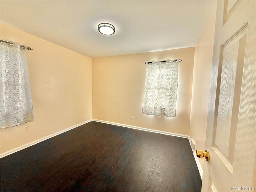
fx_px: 104
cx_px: 128
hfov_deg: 102.1
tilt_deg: -3.6
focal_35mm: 14
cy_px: 96
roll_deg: -2.0
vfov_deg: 85.7
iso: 50
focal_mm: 2.22
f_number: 2.2
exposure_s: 1/122
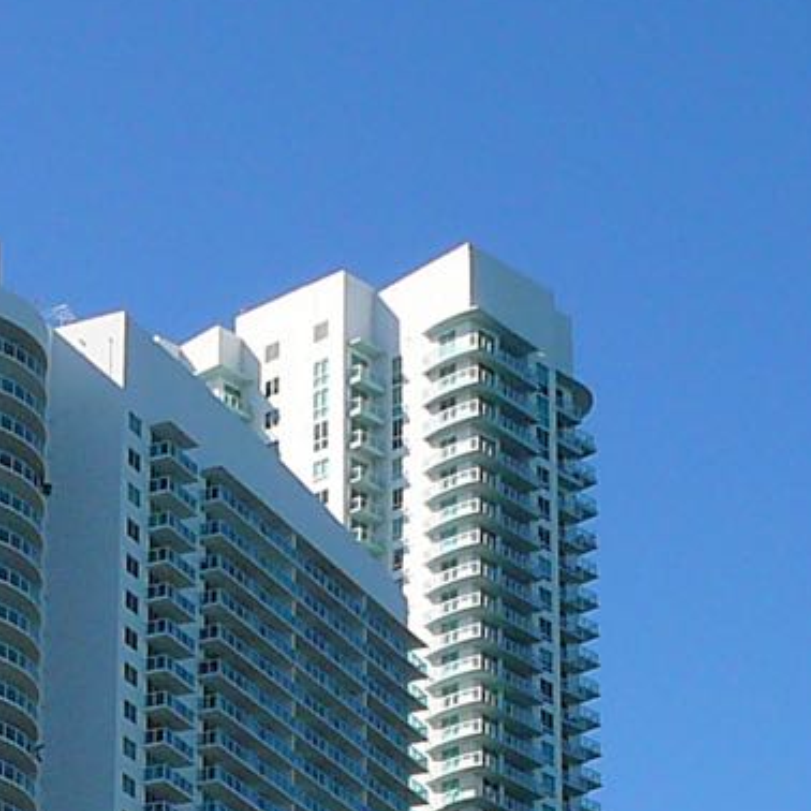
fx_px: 3472
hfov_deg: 13.2
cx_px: 51
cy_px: 1204
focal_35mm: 131
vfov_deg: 12.7
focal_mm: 5.2
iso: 80
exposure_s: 1/640
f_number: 5
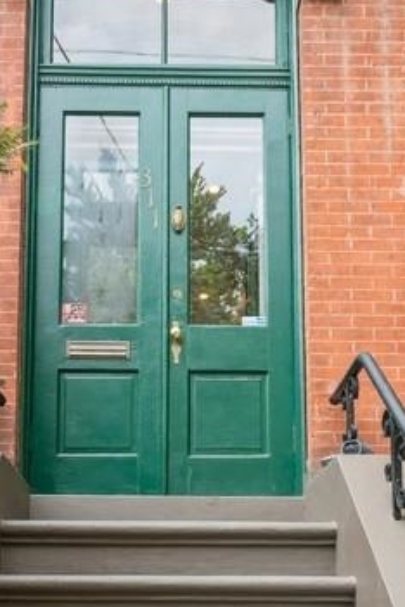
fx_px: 692
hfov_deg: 32.5
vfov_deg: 46.9
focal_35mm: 41
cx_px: 164
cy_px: 223
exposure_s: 1/80
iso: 200
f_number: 7.1
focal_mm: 24
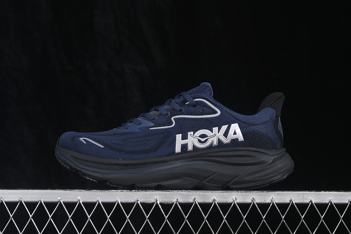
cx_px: 176
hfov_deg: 27.0
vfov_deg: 18.2
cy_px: 117
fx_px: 731
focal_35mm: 75
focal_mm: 50
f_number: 6.3
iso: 160
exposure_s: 1/60
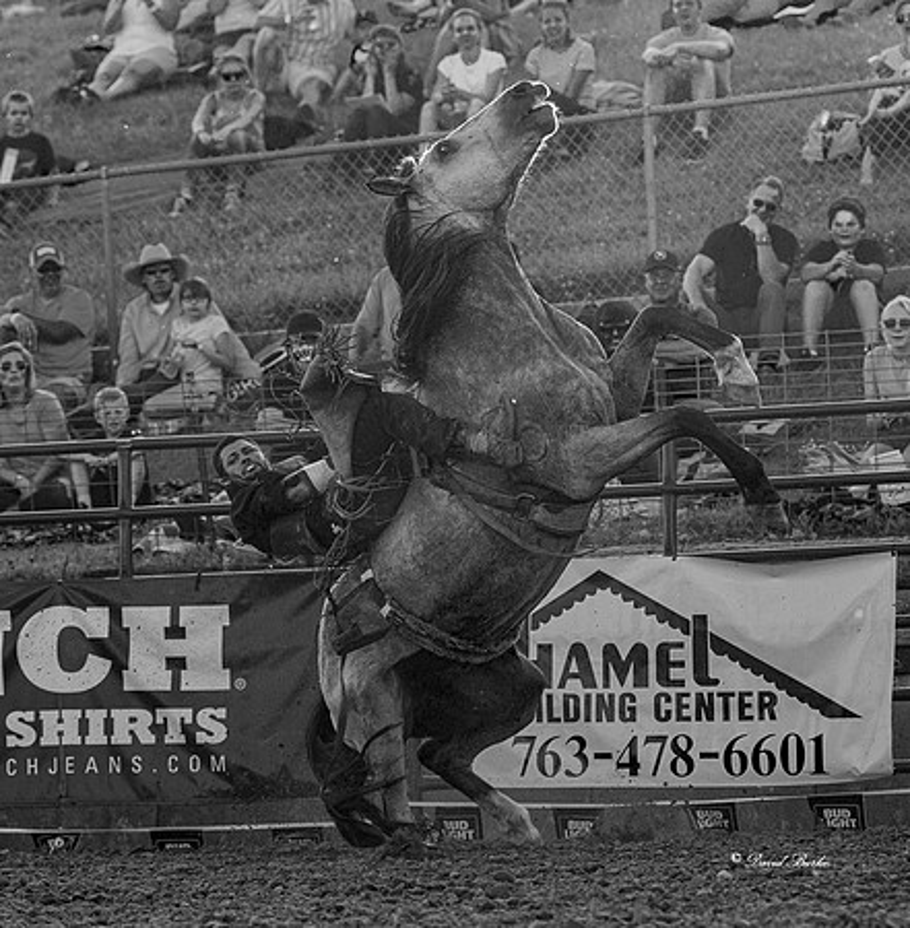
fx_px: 6487
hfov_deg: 8.0
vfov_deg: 8.2
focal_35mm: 216
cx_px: 438
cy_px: 448
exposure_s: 1/1000
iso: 400
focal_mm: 150
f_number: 4
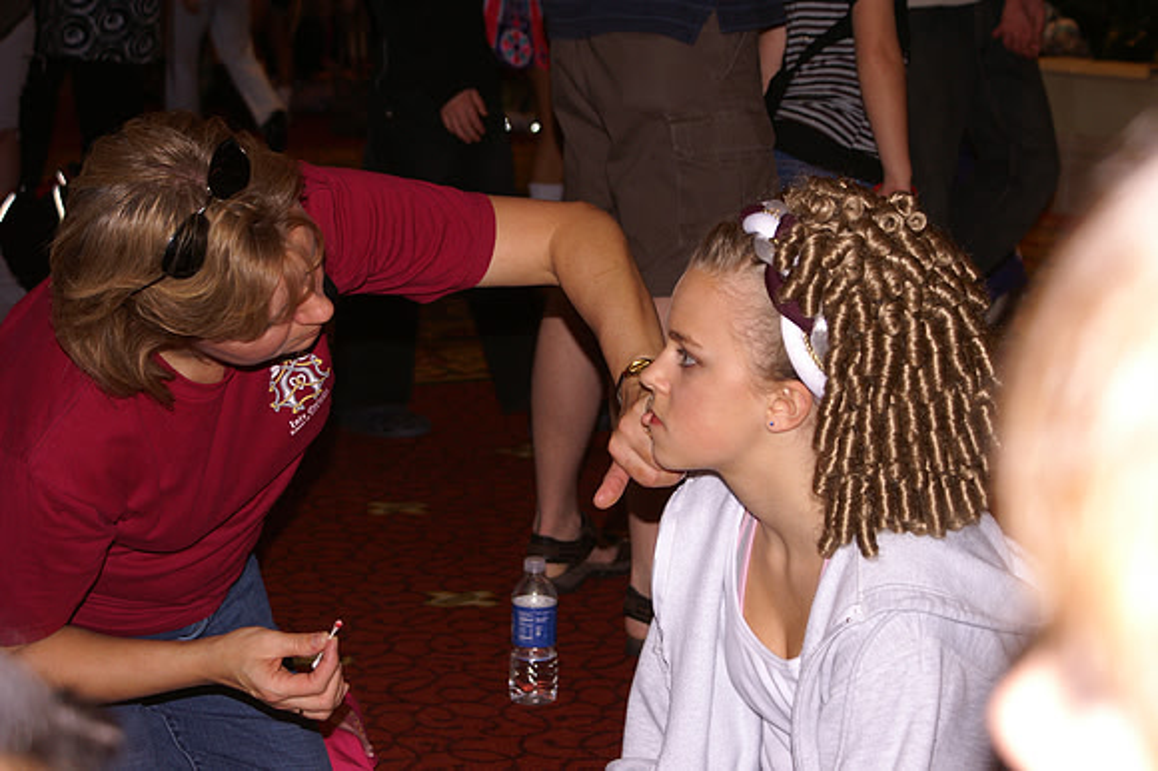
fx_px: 2411
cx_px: 579
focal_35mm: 75
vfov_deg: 18.2
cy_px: 386
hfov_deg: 27.0
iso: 400
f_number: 5.6
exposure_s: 1/100
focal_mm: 50
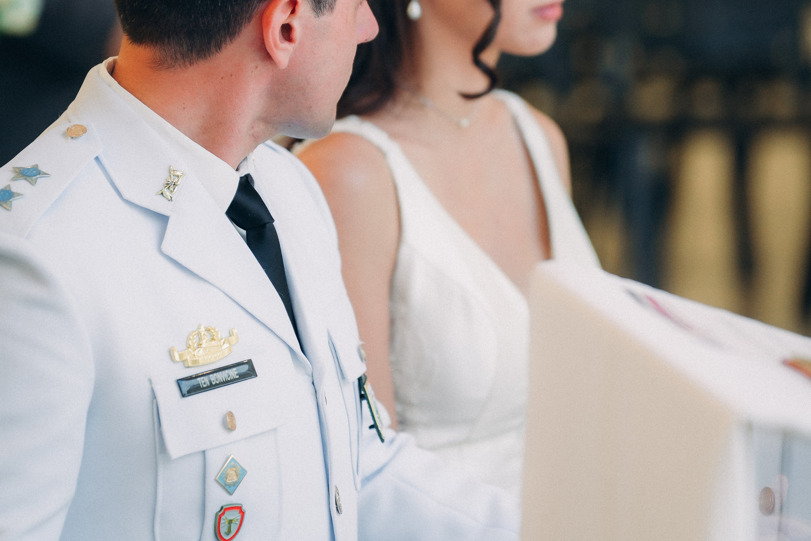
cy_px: 118
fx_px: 5091
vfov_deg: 6.1
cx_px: 406
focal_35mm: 226
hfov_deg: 9.1
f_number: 2.8
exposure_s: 1/500
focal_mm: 150
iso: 640
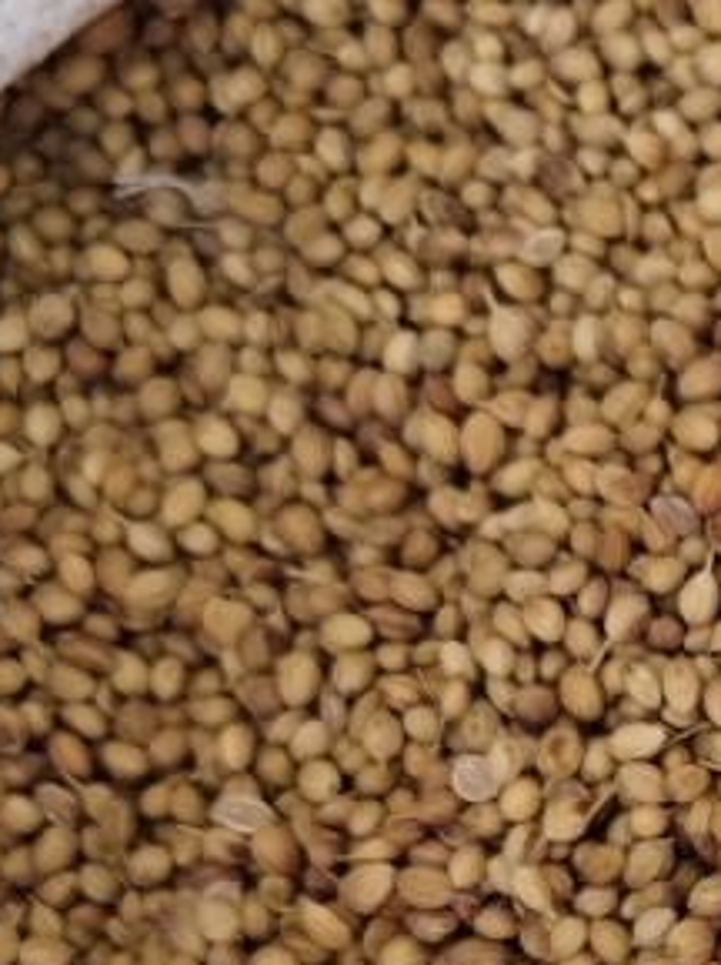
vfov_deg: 22.2
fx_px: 2366
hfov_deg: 15.9
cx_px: 1085
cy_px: 953
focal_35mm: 85
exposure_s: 1/50
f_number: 1.88
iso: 591
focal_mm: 5.56
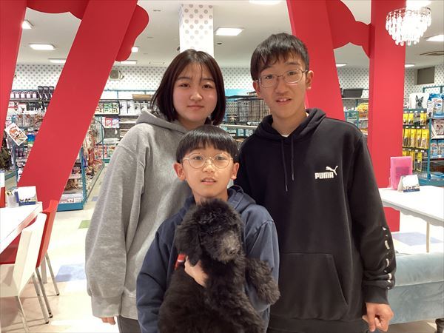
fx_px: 398
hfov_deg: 58.4
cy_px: 166
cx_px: 222
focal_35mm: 31
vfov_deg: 45.4
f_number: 2.4
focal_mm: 3.3
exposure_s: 1/50
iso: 100
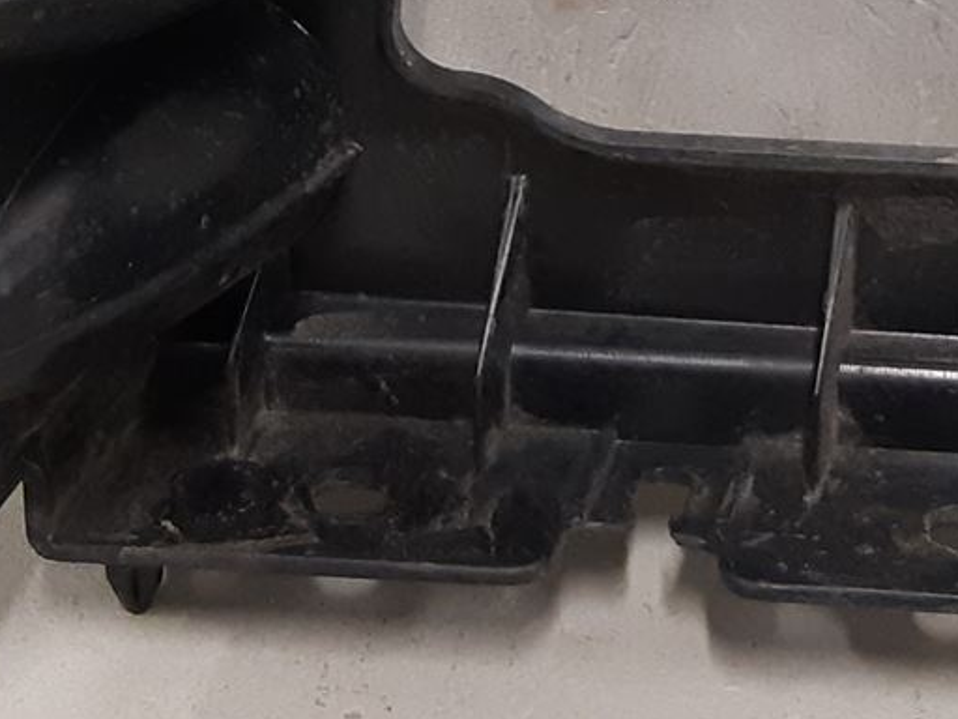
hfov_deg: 18.9
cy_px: -101
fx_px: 2878
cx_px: 488
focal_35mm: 104
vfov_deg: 13.9
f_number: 1.7
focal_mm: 3.93
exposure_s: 1/50
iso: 200
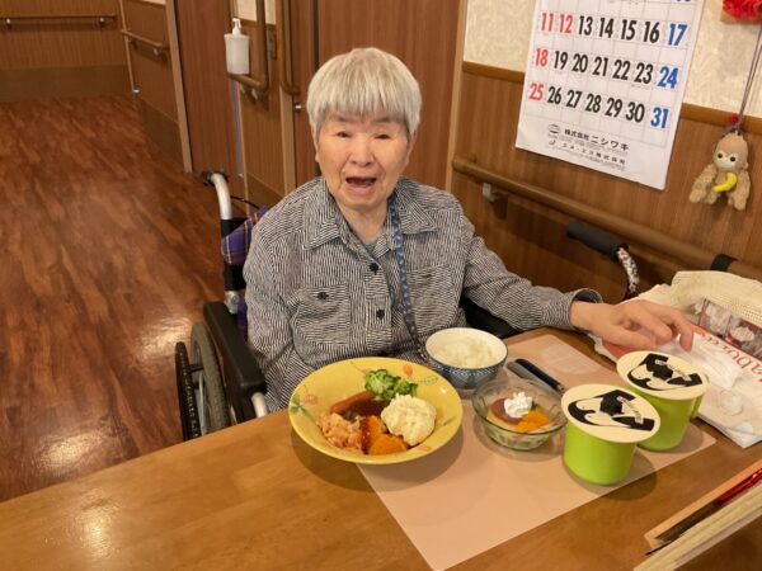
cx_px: 381
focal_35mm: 29
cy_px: 286
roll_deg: +0.2
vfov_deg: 48.2
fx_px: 638
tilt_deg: -27.1
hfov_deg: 61.7
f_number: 1.8
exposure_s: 1/60
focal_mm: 3
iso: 200
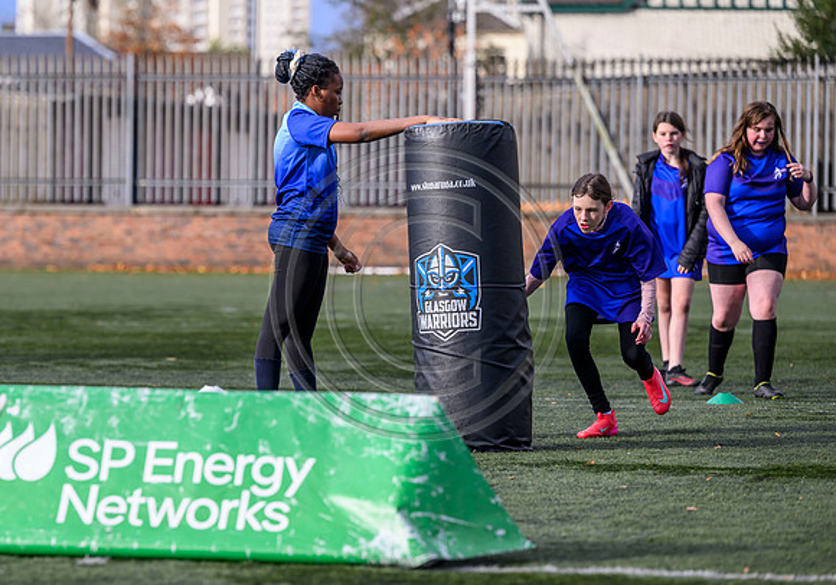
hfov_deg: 11.8
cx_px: 335
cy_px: 306
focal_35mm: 171
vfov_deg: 8.3
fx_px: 4037
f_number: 3.5
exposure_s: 1/2000
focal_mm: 145
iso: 500
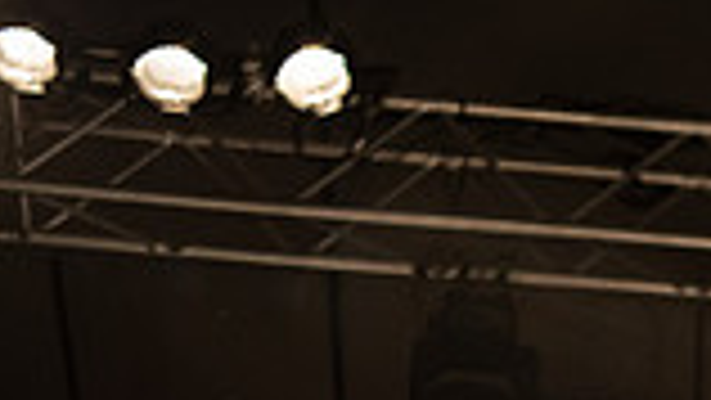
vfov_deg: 6.6
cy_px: 856
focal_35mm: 177
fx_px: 3338
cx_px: 1084
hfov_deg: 11.6
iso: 900
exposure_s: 1/1000
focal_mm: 46
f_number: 2.8
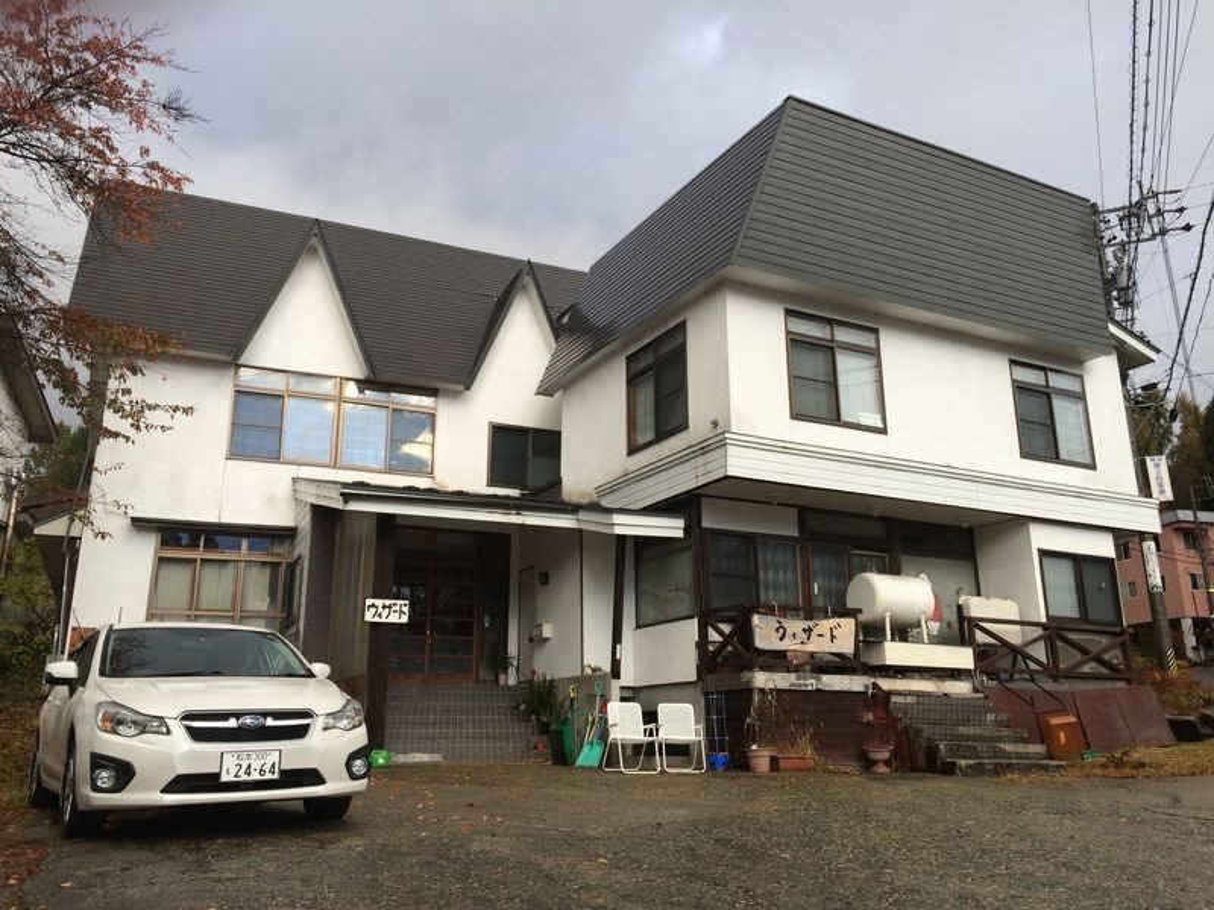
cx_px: 607
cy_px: 455
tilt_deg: +16.6
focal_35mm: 29
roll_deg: +0.5
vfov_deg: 48.2
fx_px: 1017
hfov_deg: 61.7
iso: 32
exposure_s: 1/247
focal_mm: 4.15
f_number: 2.2
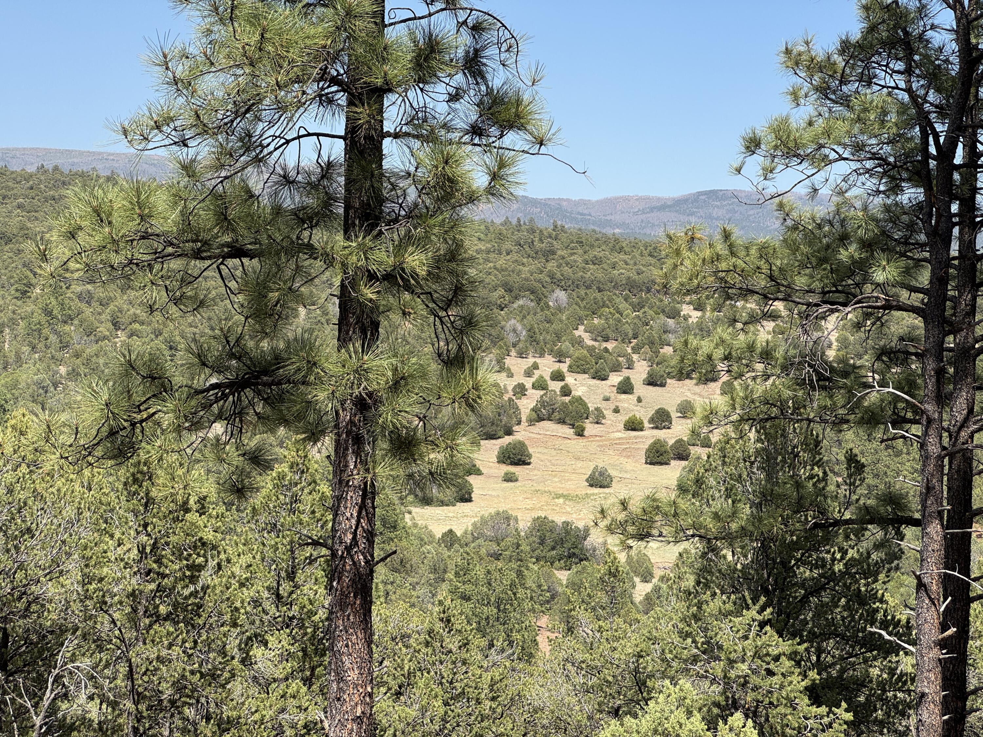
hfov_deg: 25.3
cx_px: 492
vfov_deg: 19.1
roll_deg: -1.9
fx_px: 2187
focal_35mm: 77
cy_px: 368
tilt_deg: -0.8
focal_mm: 9
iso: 25
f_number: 2.8
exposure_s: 1/630
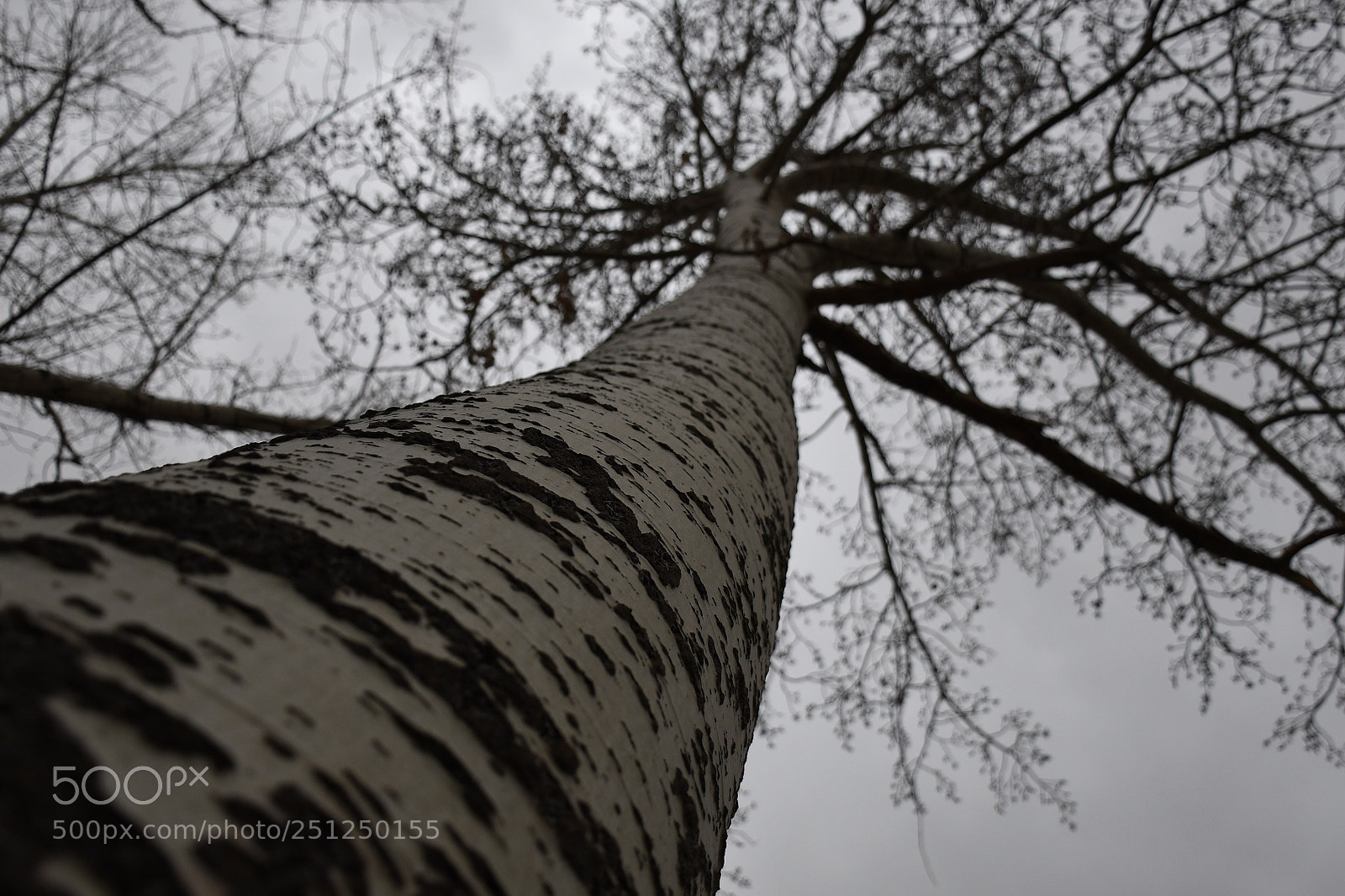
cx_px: 672
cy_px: 448
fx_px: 1345
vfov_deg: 36.9
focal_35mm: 36
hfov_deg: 53.1
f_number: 3.5
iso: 200
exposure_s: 1/500
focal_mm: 18
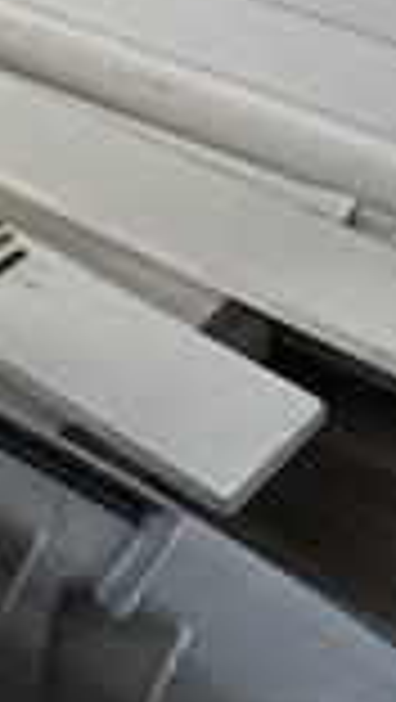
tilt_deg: -4.0
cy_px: -864
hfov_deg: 12.0
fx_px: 1863
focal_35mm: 100
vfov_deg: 15.2
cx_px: 392
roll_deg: -1.4
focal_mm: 2.22
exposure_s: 1/99
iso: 100
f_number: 2.2
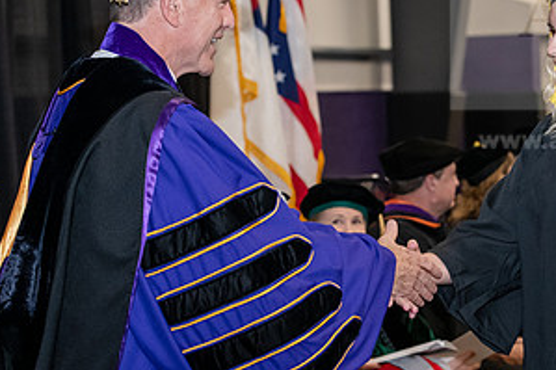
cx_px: 394
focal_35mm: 136
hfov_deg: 15.0
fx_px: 2099
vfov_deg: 10.1
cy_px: 179
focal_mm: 70
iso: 2500
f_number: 5
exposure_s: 1/200
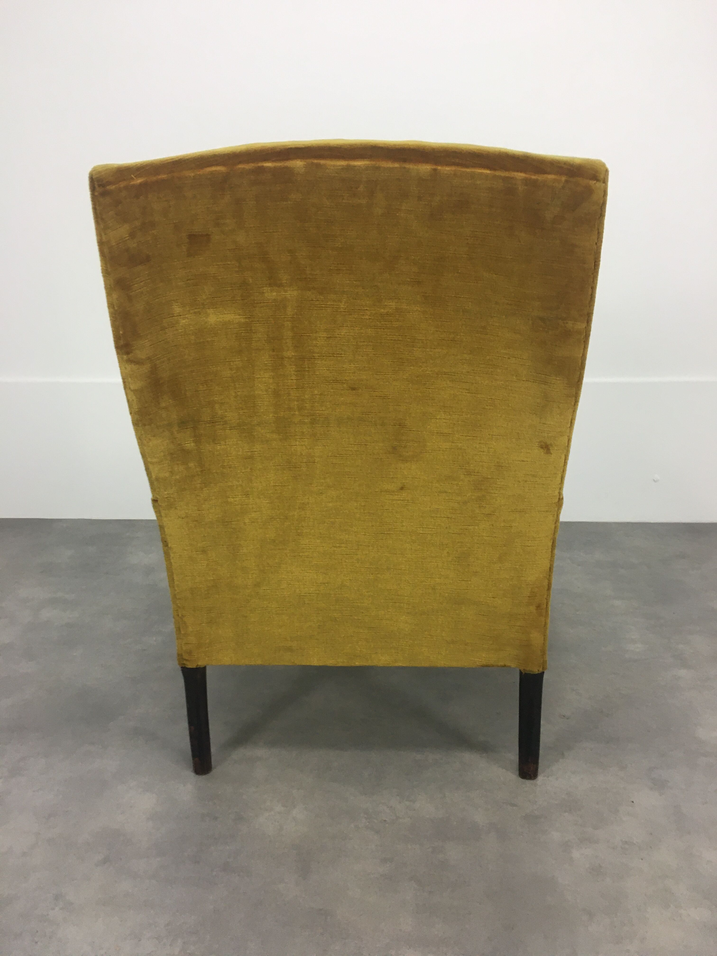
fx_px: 801
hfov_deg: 48.2
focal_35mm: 29
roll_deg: -1.2
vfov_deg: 61.7
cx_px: 358
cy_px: 478
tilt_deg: -15.6
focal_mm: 4.15
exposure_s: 1/33
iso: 50
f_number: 2.2
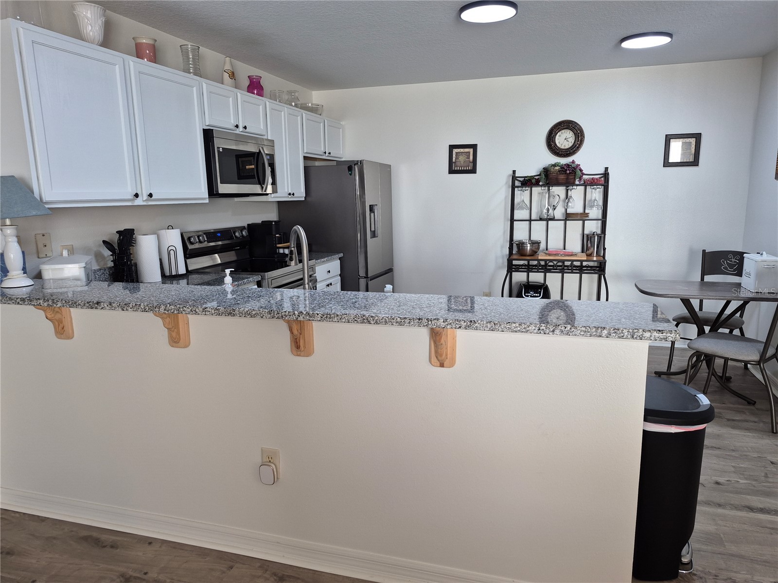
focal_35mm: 23
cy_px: 292
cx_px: 389
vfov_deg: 58.9
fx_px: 517
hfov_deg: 73.9
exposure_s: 1/120
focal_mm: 5.4
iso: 160
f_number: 1.8
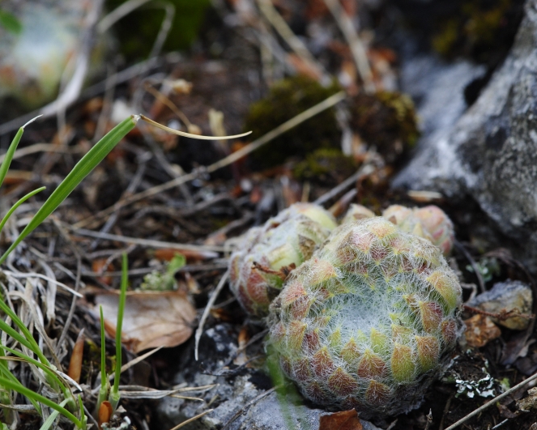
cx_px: 236
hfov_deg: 13.3
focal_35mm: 145
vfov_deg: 10.7
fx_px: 2299
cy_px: 215
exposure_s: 1/125
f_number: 7.1
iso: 400
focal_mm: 85
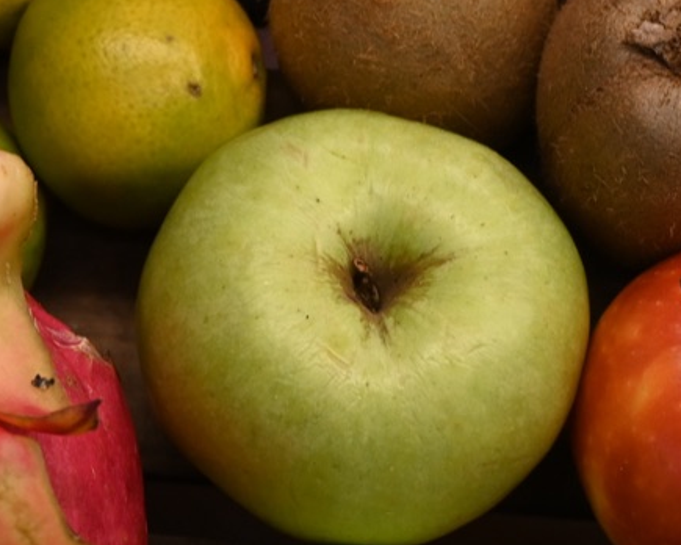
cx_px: 266
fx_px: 2191
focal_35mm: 109
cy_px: 94
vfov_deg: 14.1
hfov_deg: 17.6
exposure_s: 1/160
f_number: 4
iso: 400
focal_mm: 21
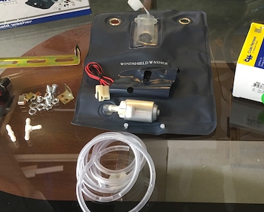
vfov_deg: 30.1
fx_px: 391
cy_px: 78
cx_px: 197
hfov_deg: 36.5
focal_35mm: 50
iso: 125
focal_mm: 4.15
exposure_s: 1/30
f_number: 2.2
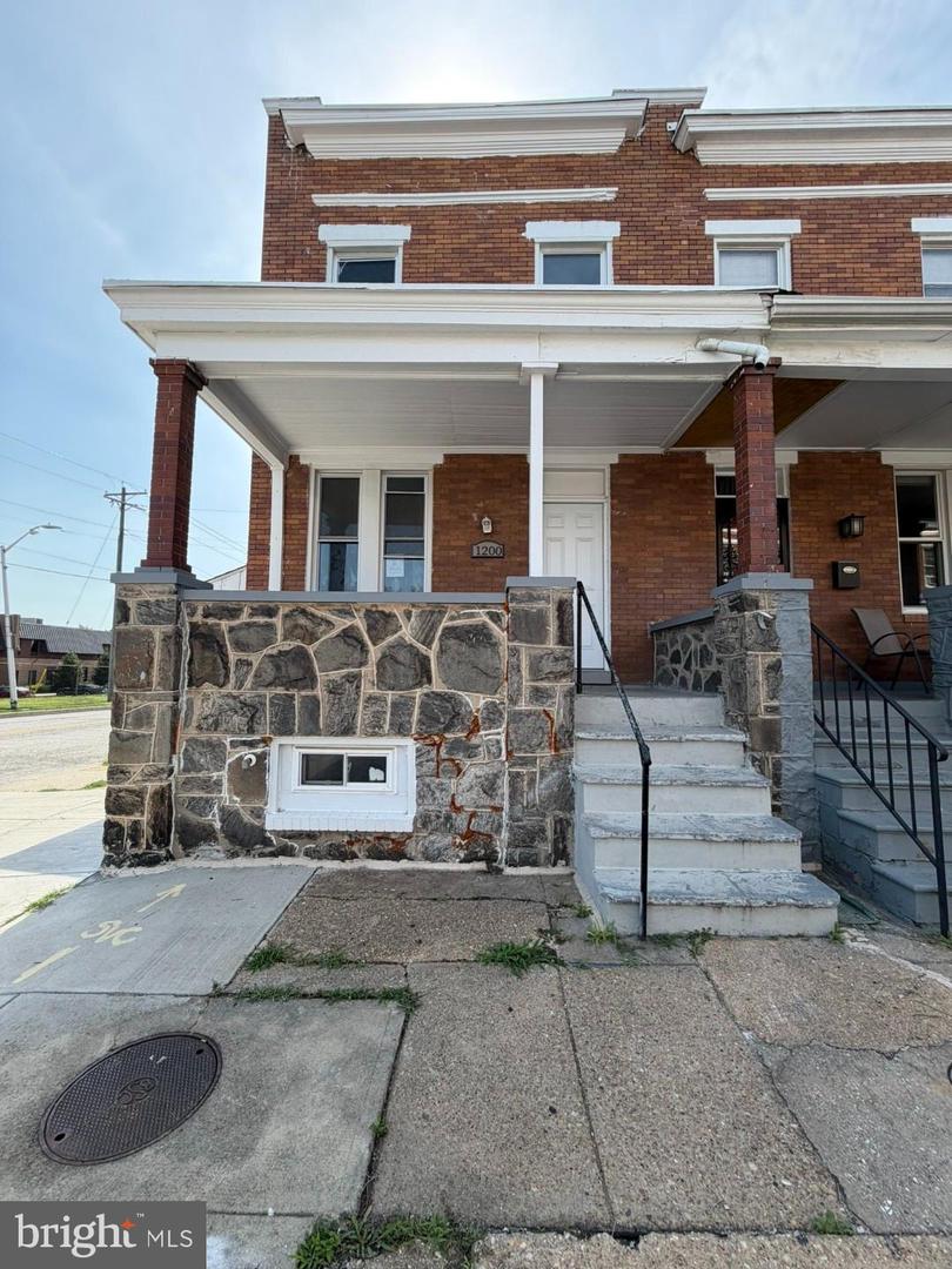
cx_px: 476
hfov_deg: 85.7
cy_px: 634
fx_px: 513
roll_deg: -0.9
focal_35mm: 14
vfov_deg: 102.1
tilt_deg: +3.5
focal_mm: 2.22
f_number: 2.2
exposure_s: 1/585
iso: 40
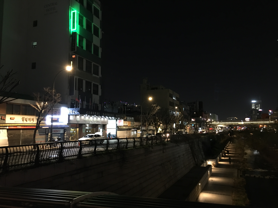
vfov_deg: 48.2
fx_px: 233
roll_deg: -0.8
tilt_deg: +7.3
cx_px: 139
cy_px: 104
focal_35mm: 29
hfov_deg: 61.7
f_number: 2.2
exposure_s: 1/15
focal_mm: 4.15
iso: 400
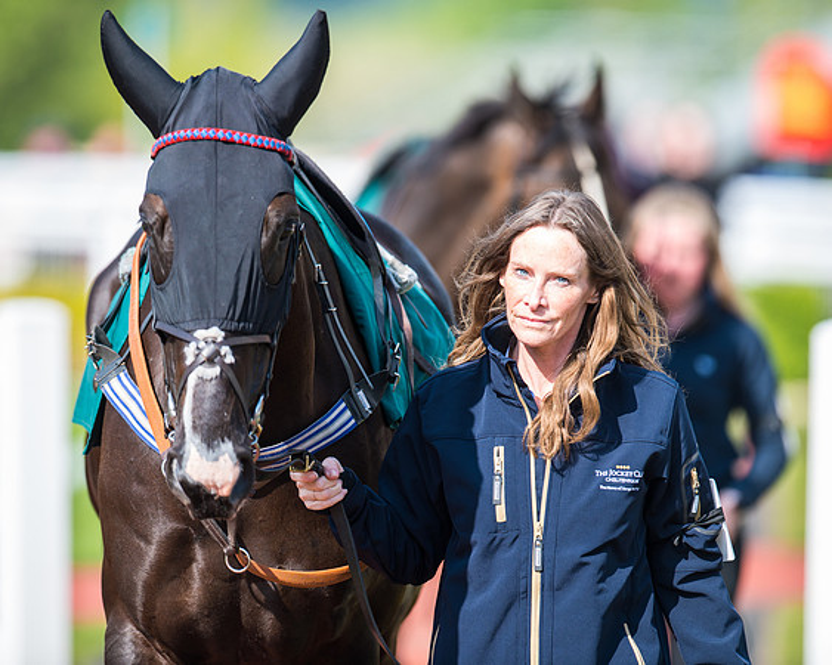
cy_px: 332
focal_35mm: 451
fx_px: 11102
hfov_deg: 4.3
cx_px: 416
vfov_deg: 3.4
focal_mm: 400
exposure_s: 1/640
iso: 160
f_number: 5
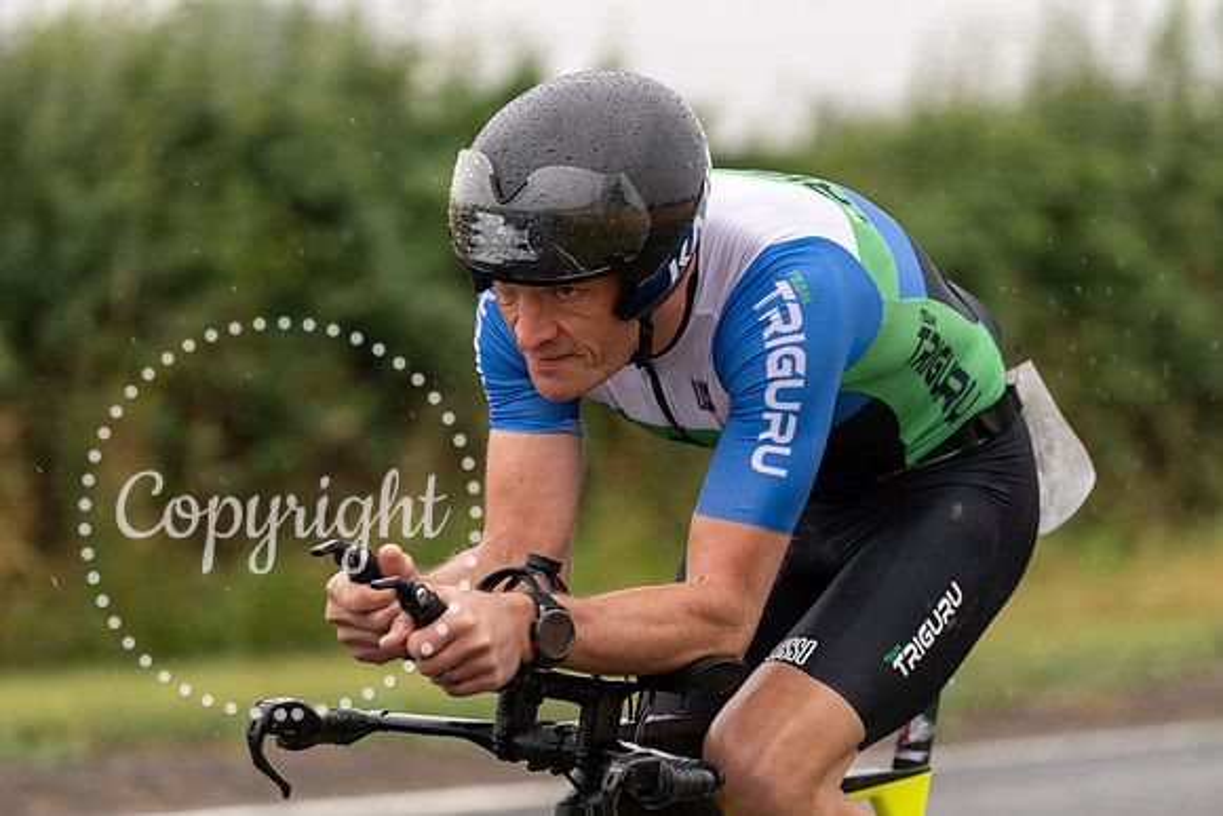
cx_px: 612
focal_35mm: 188
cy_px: 408
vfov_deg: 7.3
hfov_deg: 10.9
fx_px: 6388
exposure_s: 1/1000
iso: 100
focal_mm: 188
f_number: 4
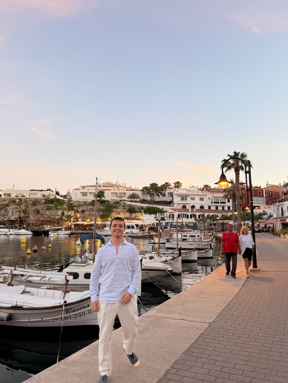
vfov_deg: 71.6
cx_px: 144
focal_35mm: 24
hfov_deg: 56.8
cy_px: 192
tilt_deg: +4.8
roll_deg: +0.1
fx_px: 266
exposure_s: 1/121
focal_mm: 6.76
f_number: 1.78
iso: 125
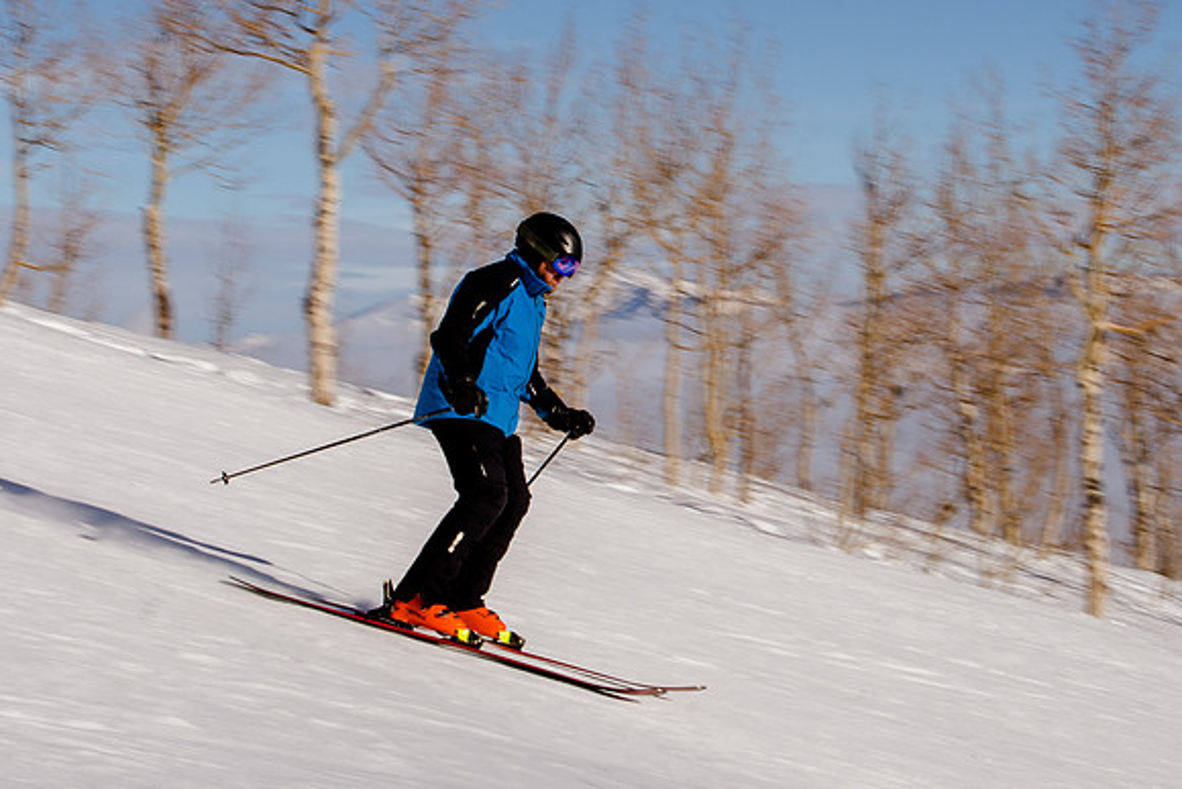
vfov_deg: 12.7
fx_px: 3529
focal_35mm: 107
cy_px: 308
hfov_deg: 19.0
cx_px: 640
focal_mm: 44
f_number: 18
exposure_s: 1/200
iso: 160
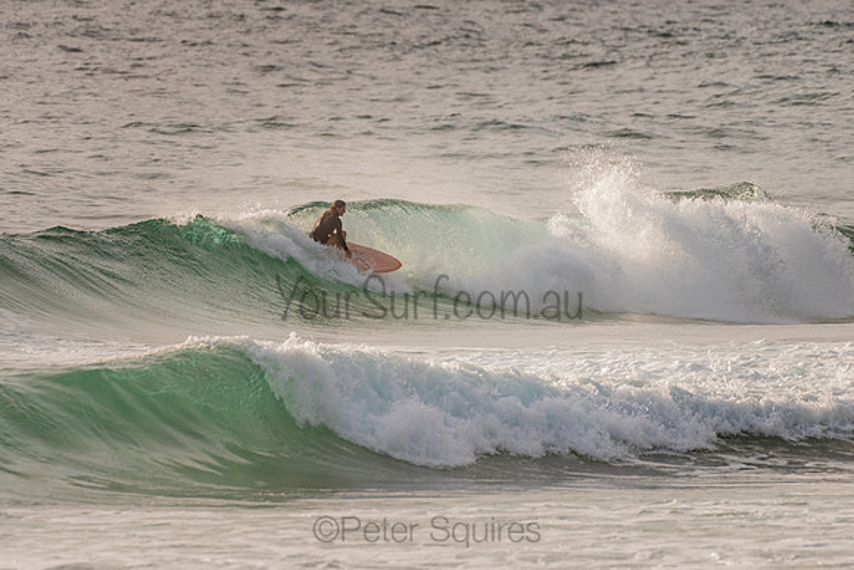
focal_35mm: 640
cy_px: 255
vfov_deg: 2.1
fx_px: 15195
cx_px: 308
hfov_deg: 3.2
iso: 160
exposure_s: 1/2000
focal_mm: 500
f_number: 5.6
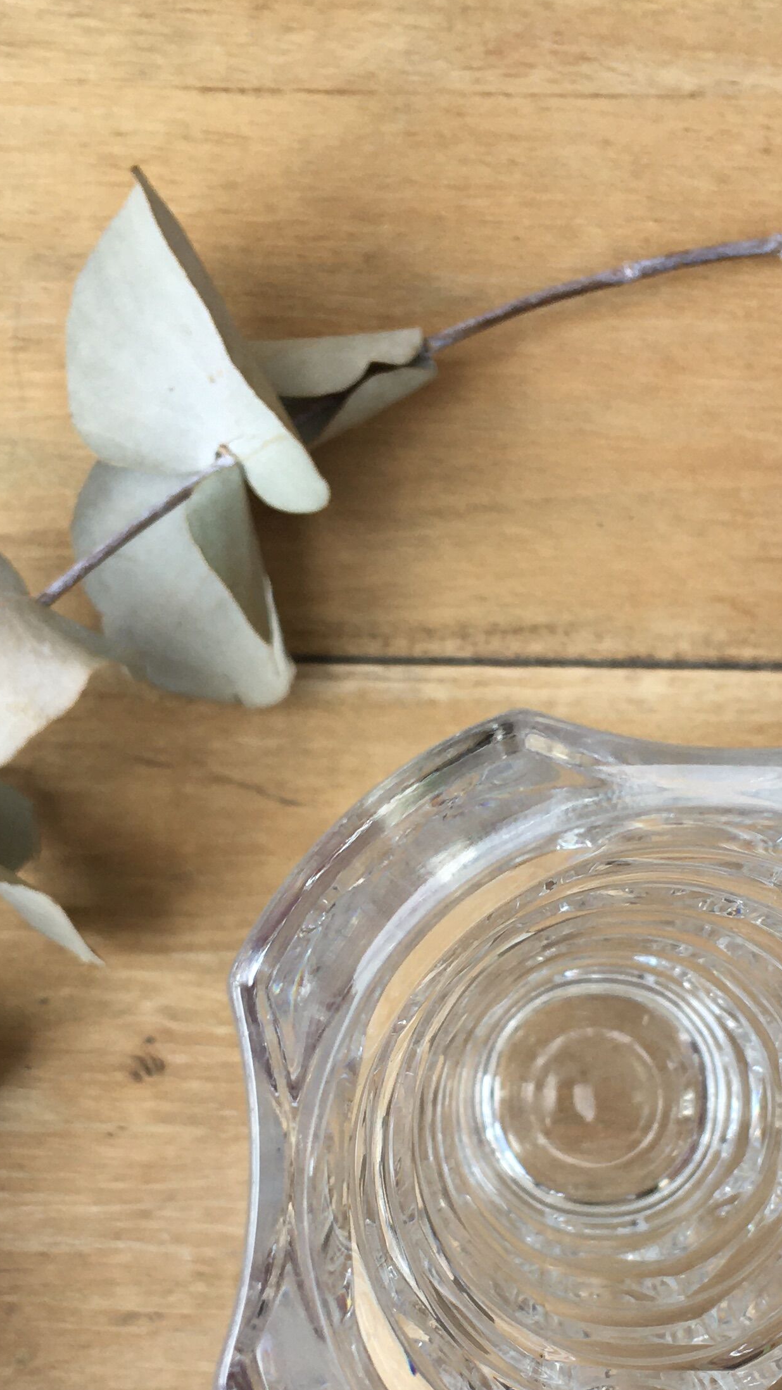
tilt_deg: -87.5
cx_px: 474
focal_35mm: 58
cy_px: 974
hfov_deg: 20.7
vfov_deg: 35.5
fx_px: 2138
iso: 25
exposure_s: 1/187
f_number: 2.2
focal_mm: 4.15
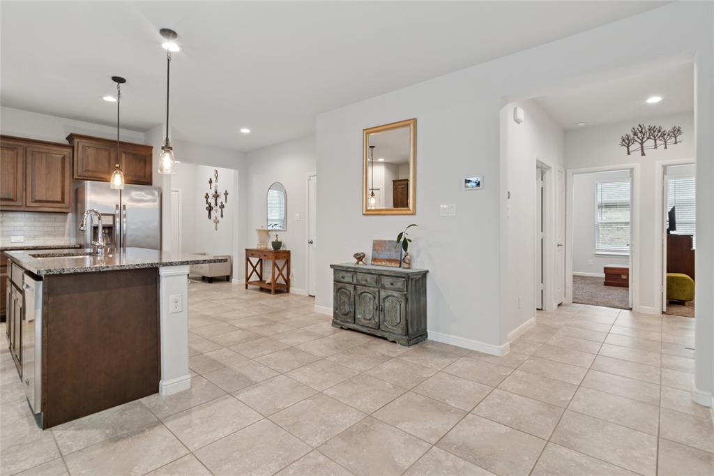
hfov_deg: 95.0
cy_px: 238
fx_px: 327
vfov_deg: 72.0
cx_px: 357
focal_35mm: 16
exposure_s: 1/4
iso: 250
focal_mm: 11
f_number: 8
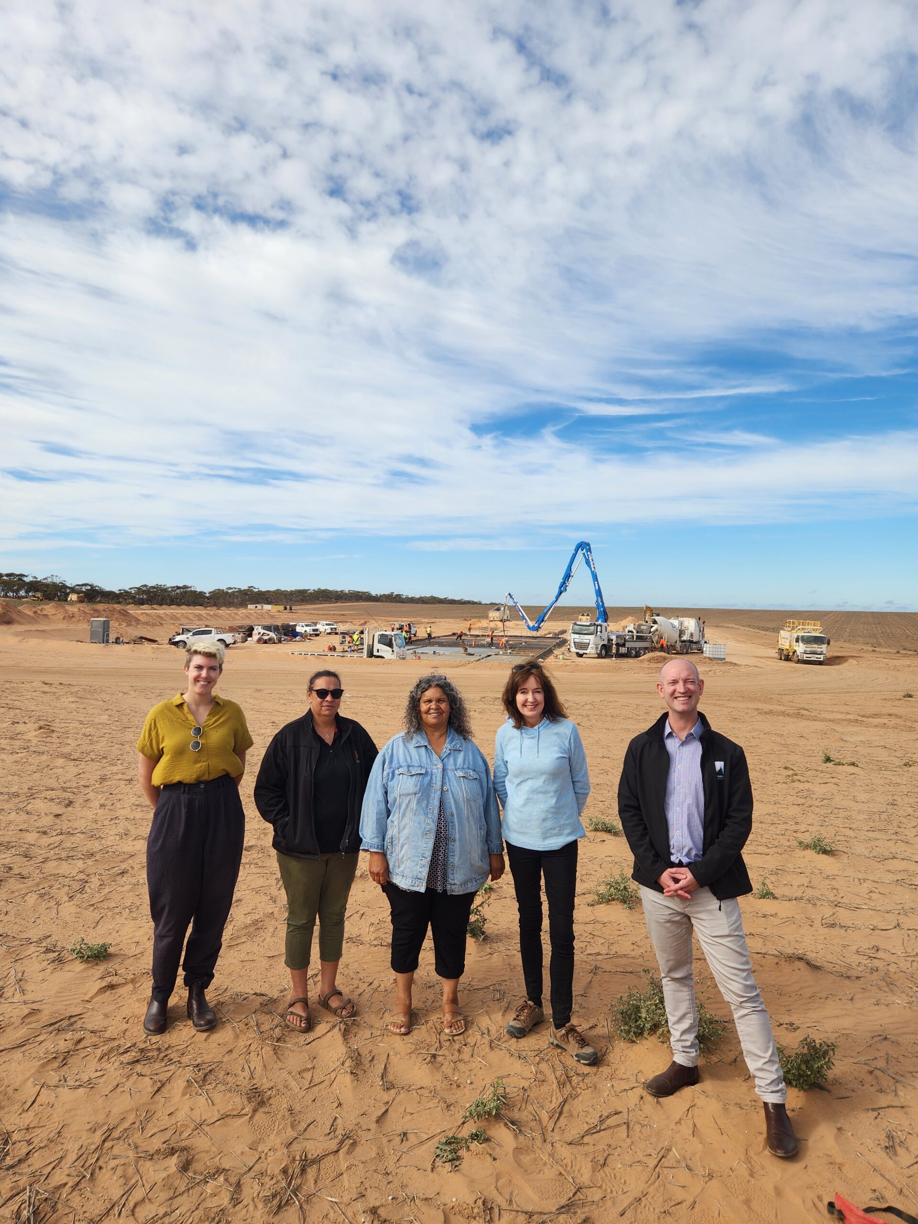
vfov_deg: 73.9
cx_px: 459
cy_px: 612
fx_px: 813
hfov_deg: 58.9
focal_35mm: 23
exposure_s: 1/1606
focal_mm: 5.4
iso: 20
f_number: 1.8
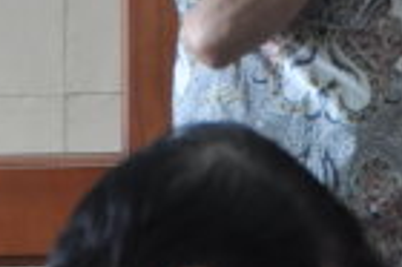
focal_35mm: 428
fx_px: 4774
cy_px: -277
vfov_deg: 3.2
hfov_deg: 4.8
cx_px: 495
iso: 800
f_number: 5
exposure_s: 1/40
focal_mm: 60
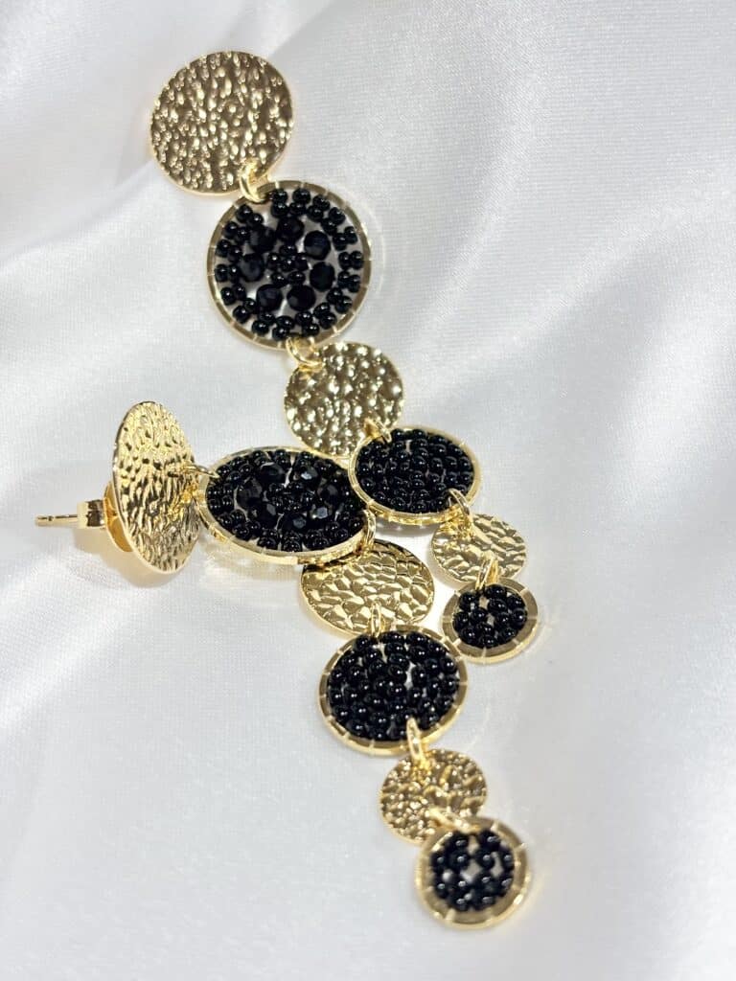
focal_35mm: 52
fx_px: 1474
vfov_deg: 36.8
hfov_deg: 28.0
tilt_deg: -30.1
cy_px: 490
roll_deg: +3.4
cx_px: 368
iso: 32
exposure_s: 1/210
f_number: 1.6
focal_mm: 5.96
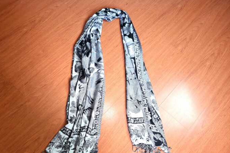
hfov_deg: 65.5
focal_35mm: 28
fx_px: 179
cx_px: 112
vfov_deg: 46.3
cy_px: 88
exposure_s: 1/120
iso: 320
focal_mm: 5.4
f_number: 1.8
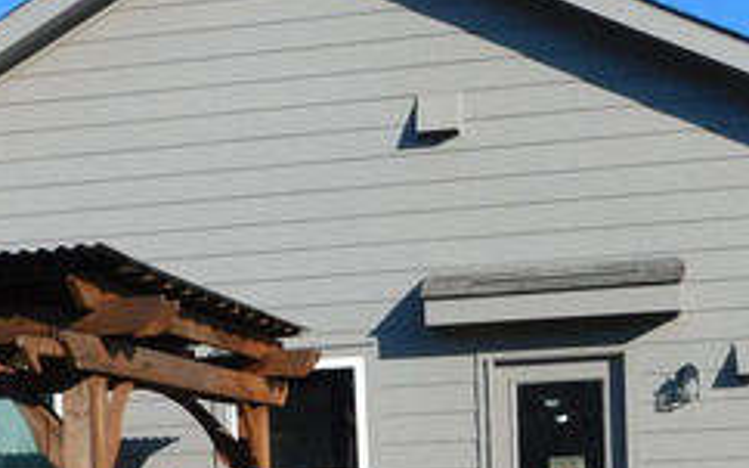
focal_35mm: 70
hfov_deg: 29.4
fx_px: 1428
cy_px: 586
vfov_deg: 17.6
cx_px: 331
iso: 125
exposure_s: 1/400
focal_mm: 4.5
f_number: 6.2
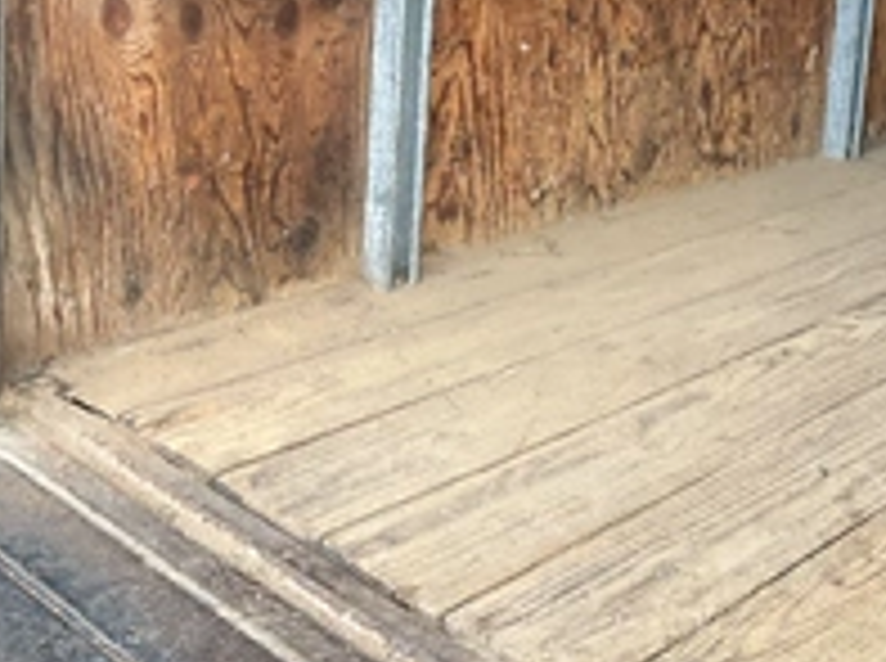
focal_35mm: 59
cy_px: 32
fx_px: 1507
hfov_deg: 31.6
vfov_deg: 23.9
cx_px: 756
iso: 20
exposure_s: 1/122
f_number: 1.8
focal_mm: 3
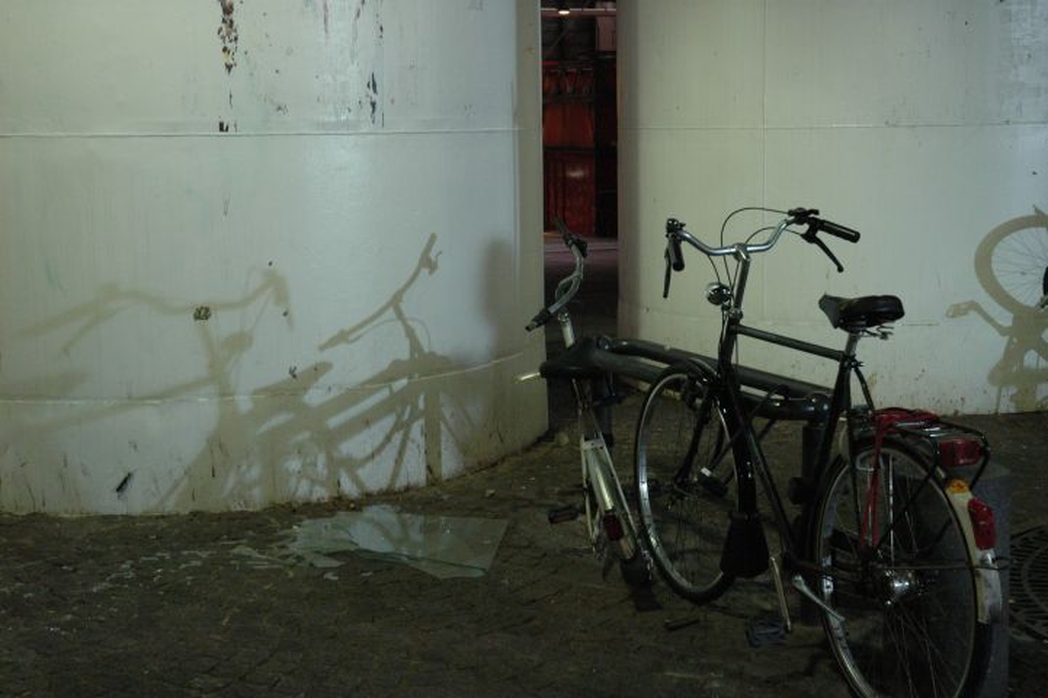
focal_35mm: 57
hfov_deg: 35.1
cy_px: 349
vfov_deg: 23.8
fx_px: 1658
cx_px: 524
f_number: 5
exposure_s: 1/13
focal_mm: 38
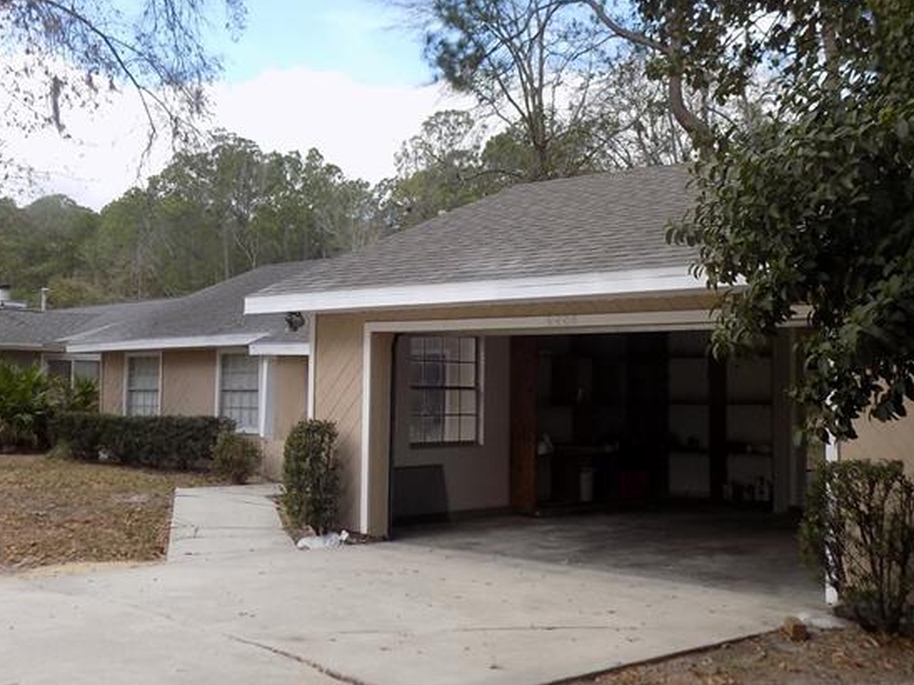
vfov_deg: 33.6
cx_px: 485
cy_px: 312
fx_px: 1135
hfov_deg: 43.8
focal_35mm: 43
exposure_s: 1/400
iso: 80
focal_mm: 4
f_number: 3.1
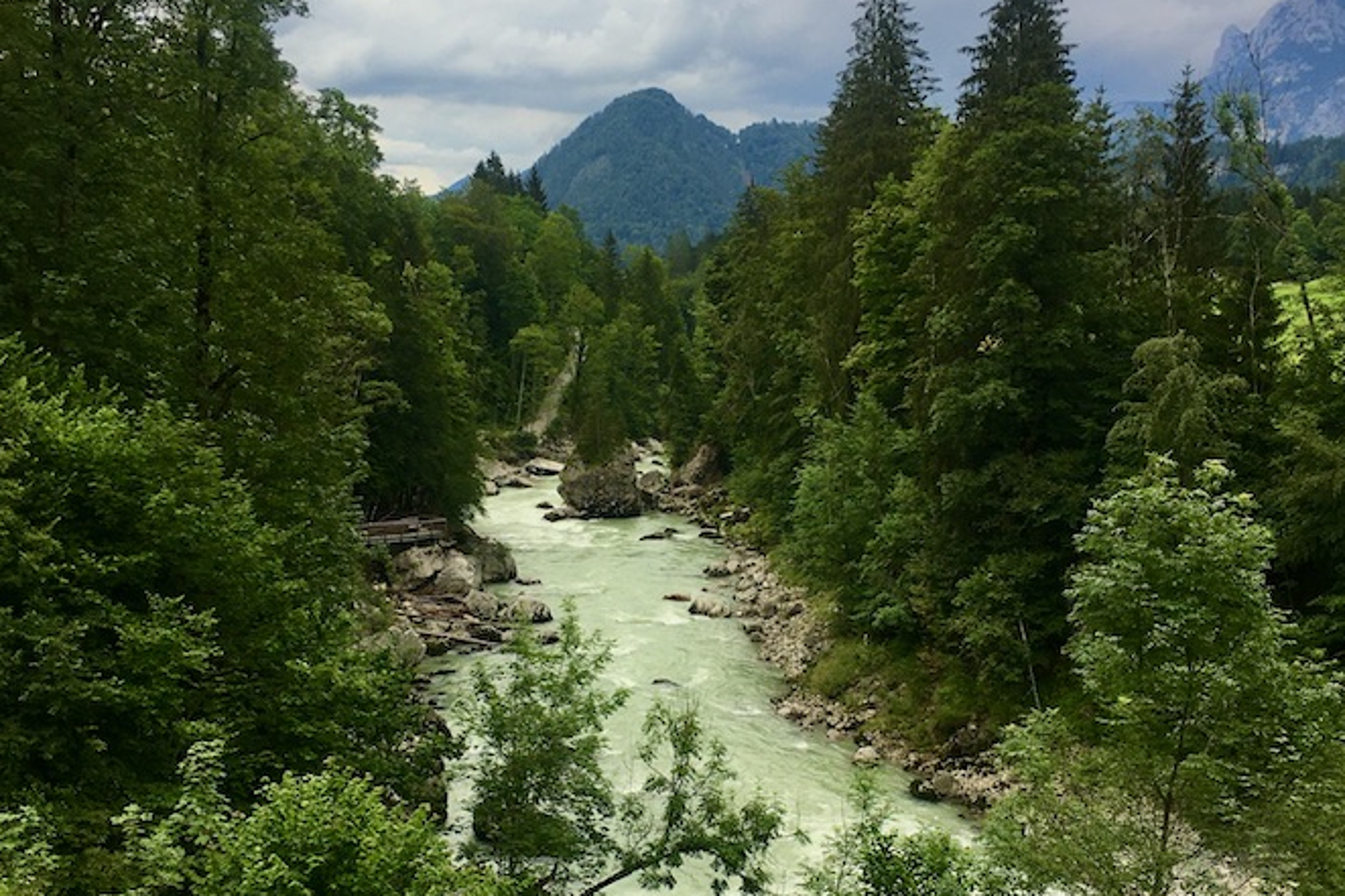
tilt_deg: -10.7
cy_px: 595
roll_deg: -0.8
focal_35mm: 41
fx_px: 1531
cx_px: 667
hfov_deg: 47.4
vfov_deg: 32.4
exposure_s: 1/582
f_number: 2.2
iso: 25
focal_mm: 4.15
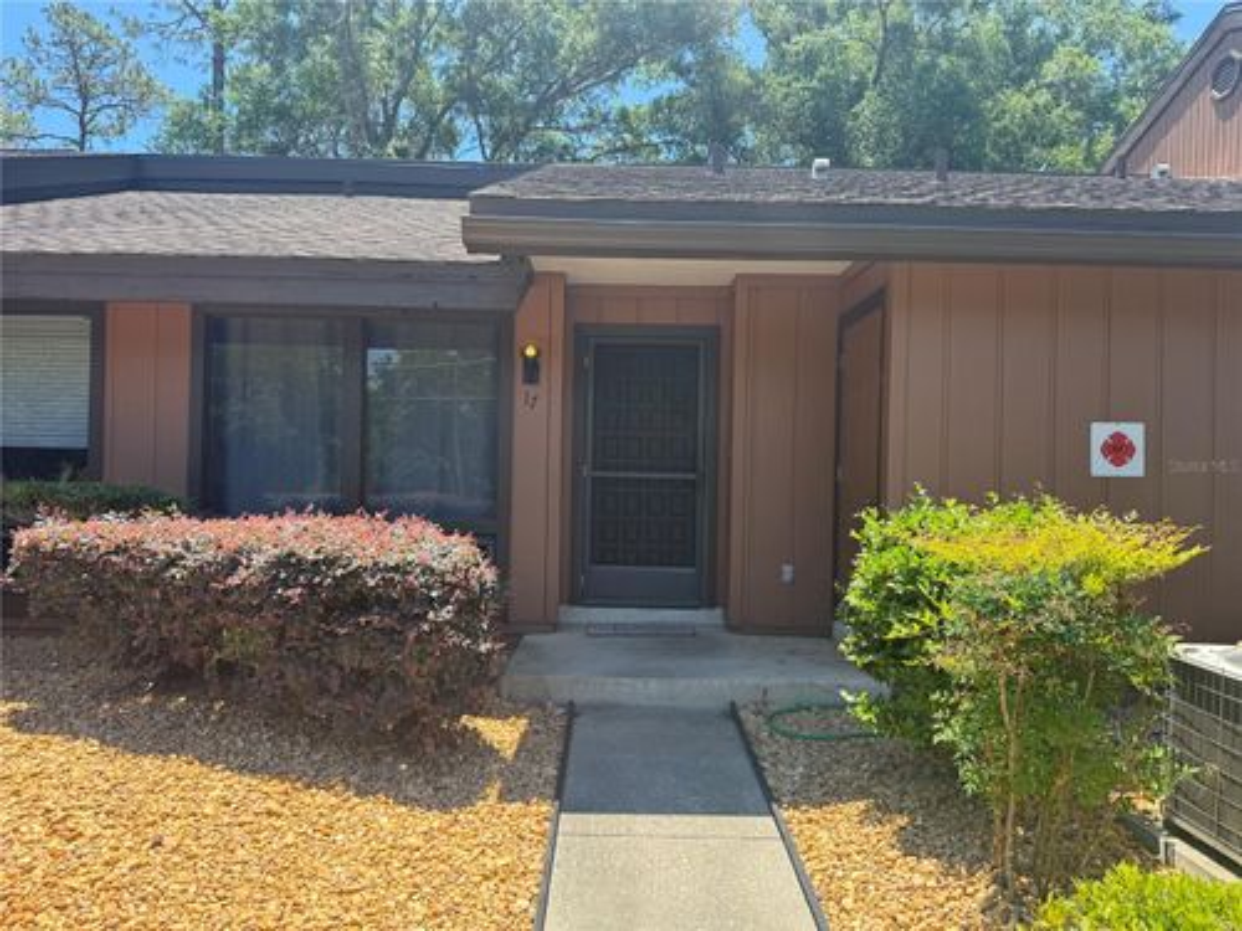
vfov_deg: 56.8
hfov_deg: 71.6
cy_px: 466
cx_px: 621
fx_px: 861
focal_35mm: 24
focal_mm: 6.76
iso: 80
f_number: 1.78
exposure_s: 1/1193
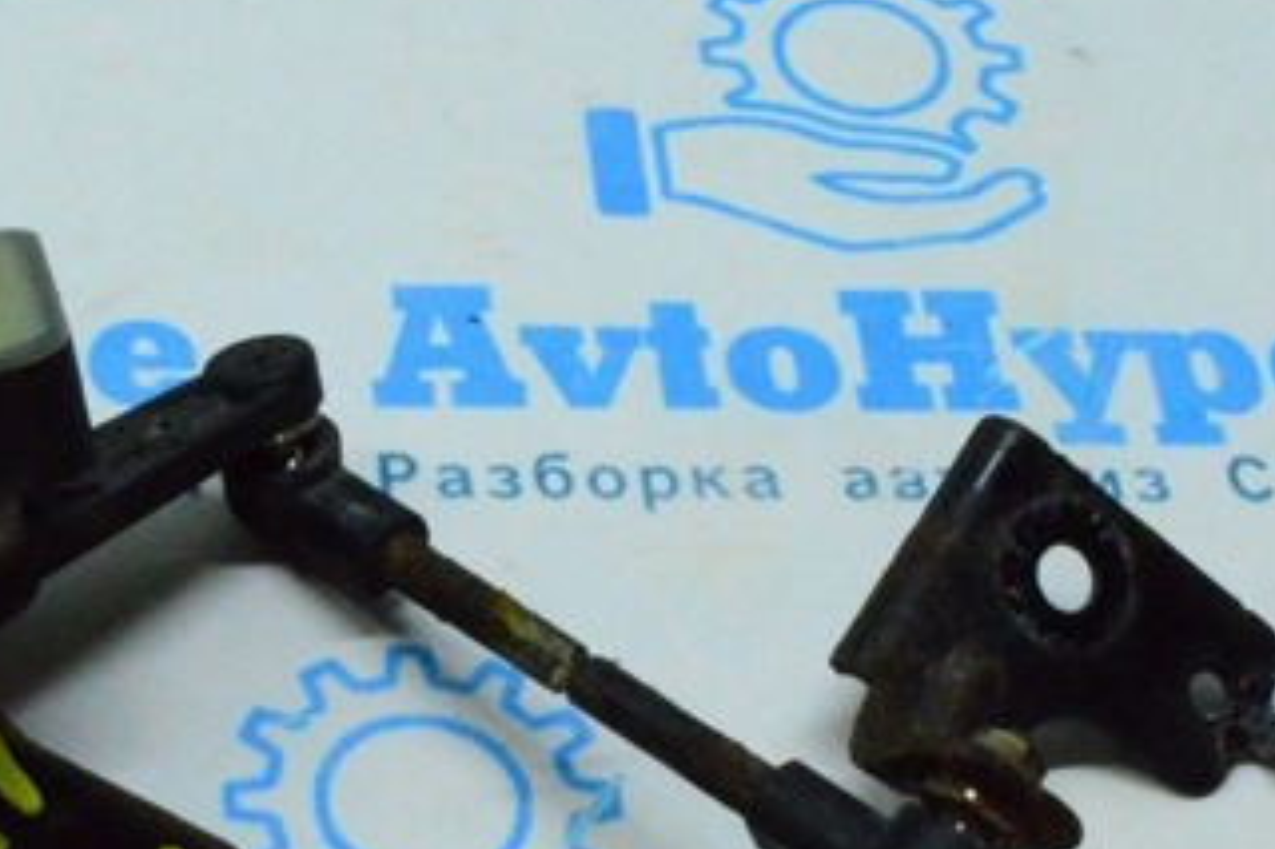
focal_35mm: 96
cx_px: 283
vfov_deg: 14.2
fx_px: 3398
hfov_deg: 21.0
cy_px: 692
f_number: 29
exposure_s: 1/80
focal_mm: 32
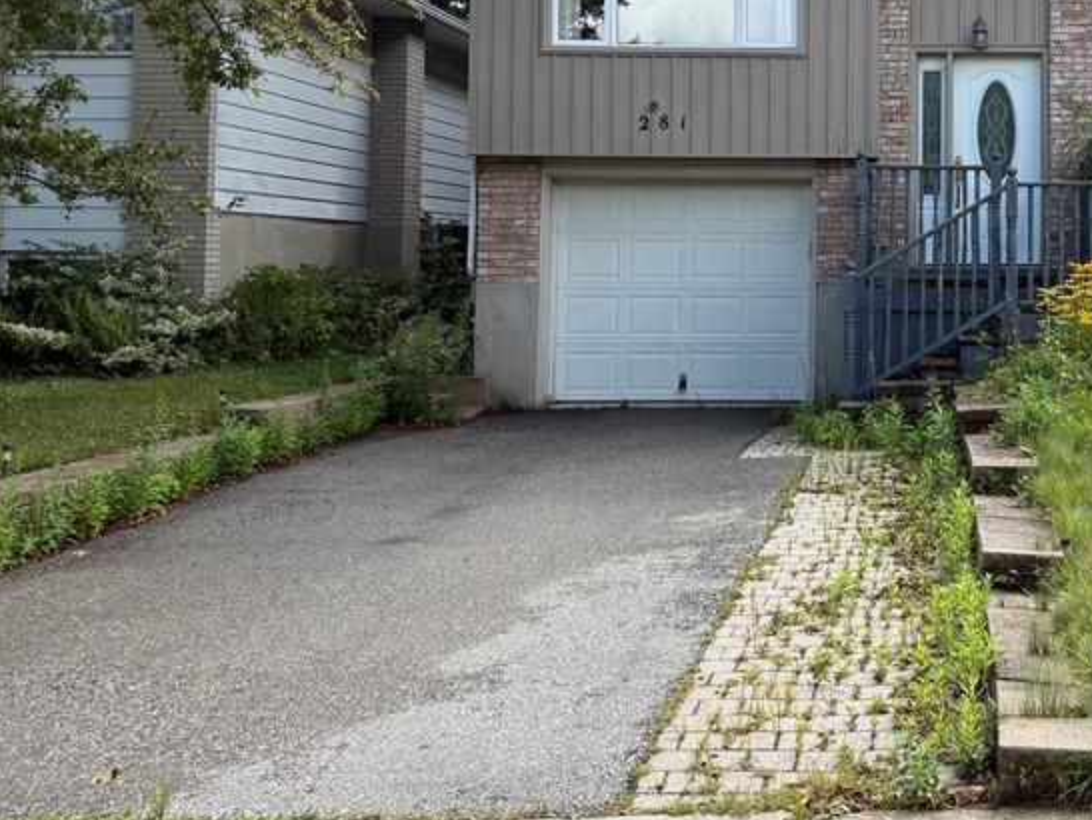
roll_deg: -0.2
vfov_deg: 31.5
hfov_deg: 39.4
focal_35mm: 45
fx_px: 1420
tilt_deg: +3.7
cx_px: 956
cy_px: 186
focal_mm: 6.76
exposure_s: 1/1812
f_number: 1.78
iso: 100
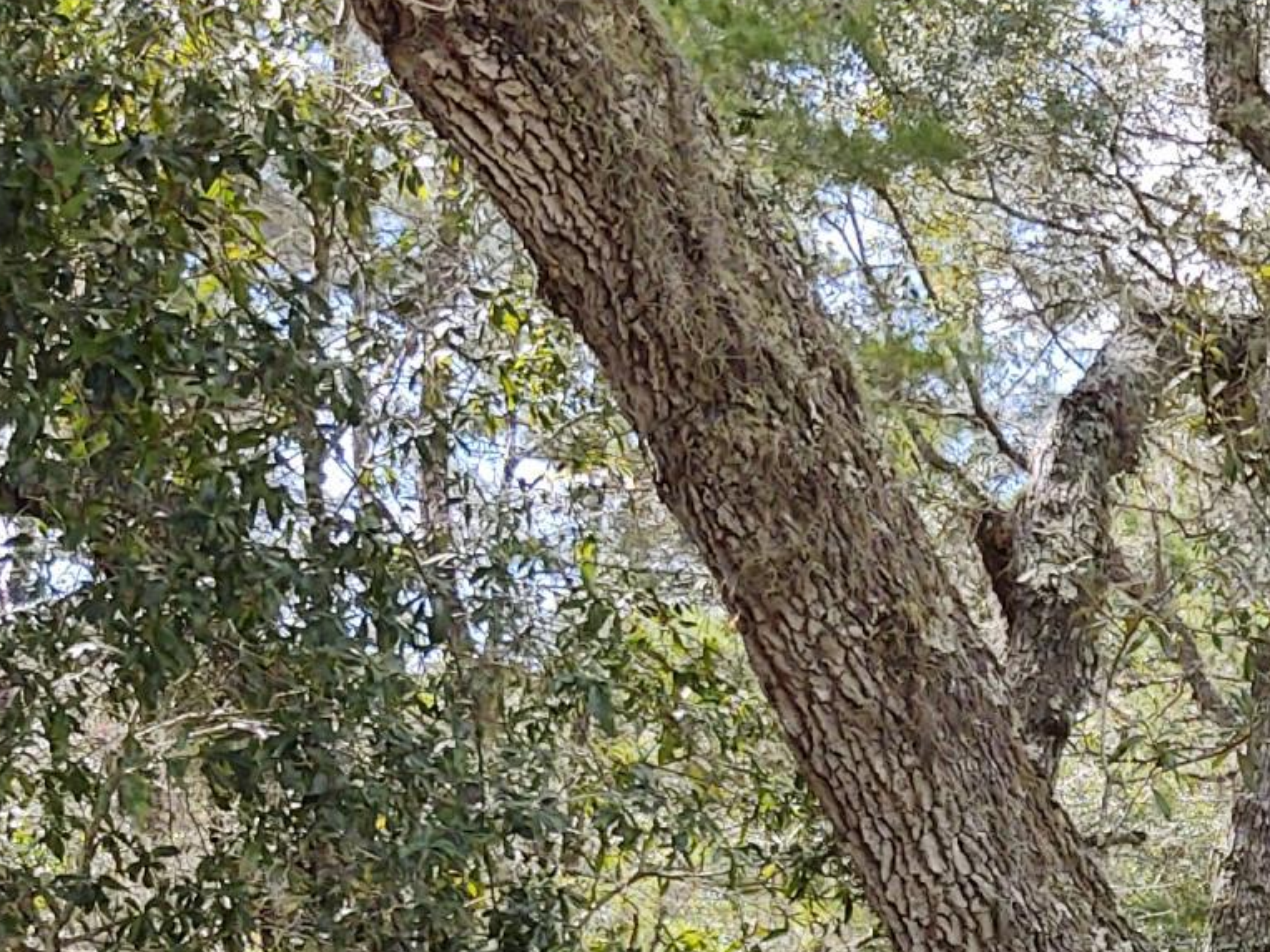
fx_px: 3889
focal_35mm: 106
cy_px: 1475
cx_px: 1775
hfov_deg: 17.1
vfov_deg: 13.1
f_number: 1.7
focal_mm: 4.75
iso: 100
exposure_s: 1/973
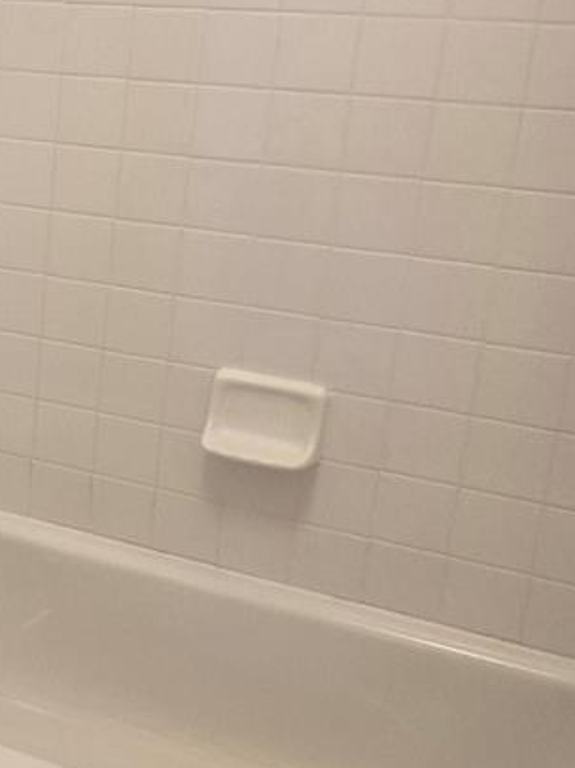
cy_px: 397
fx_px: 1508
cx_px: -267
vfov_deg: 28.6
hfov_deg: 19.1
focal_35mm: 68
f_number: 1.8
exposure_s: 1/120
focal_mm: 5.4
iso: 200
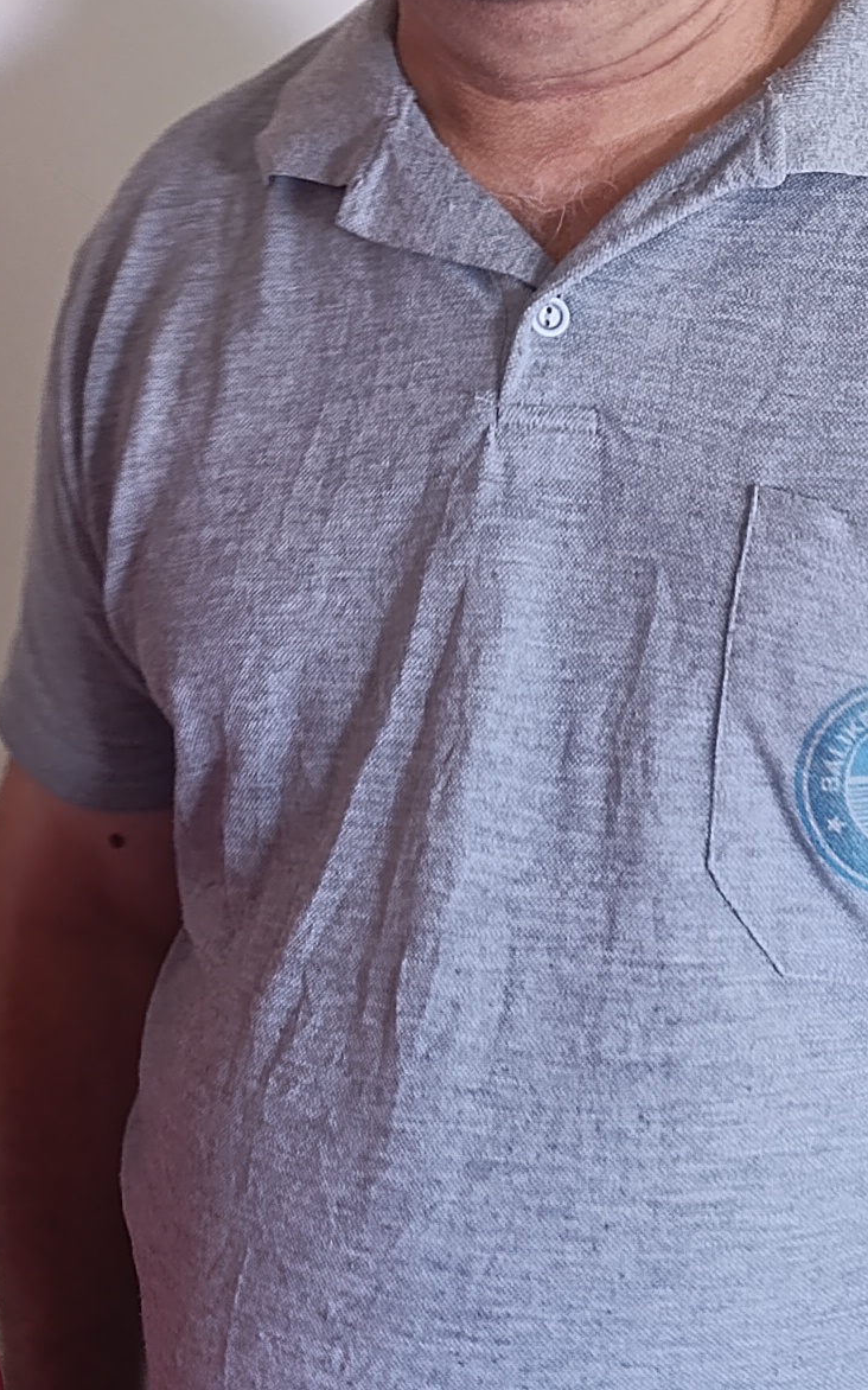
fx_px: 3219
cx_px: 234
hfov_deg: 15.3
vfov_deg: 23.1
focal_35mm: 85
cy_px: -90
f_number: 1.6
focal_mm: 6.14
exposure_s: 1/50
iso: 1000
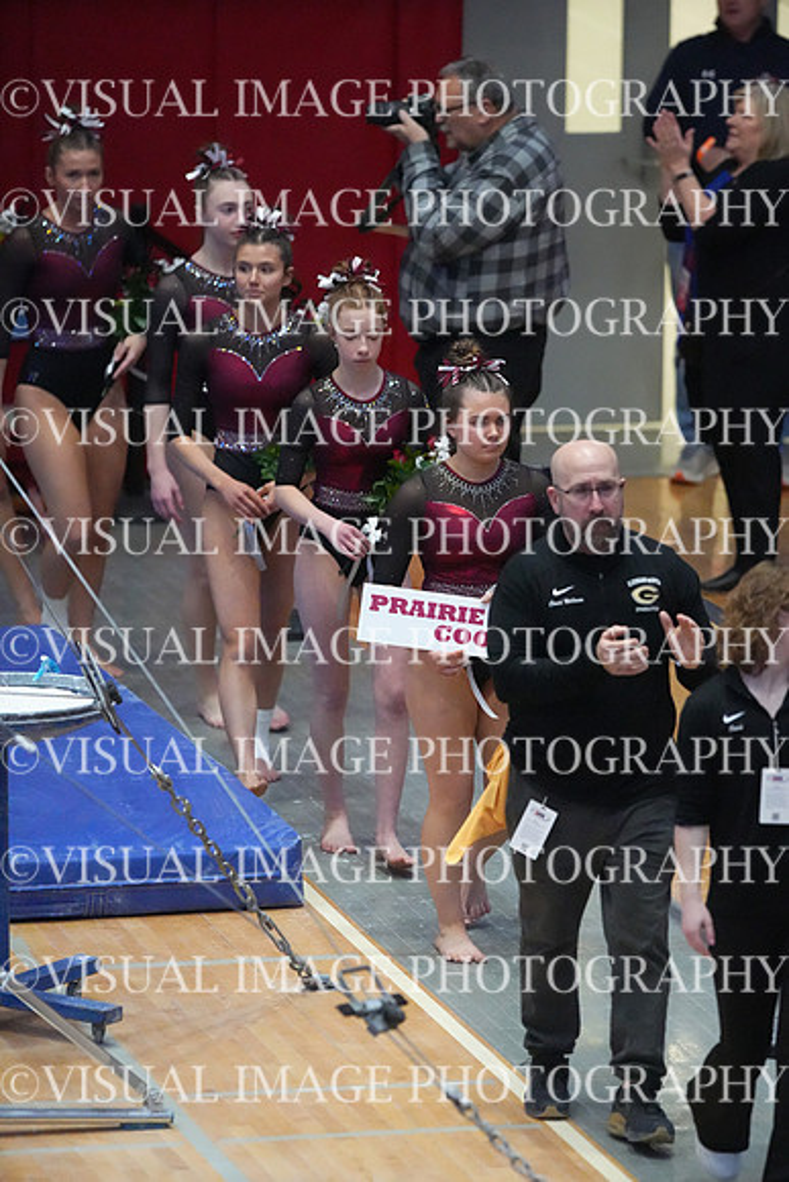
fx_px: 9856
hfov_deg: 4.6
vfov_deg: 6.9
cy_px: 591
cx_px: 394
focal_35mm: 300
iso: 20000
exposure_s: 1/1600
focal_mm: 300
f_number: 3.5
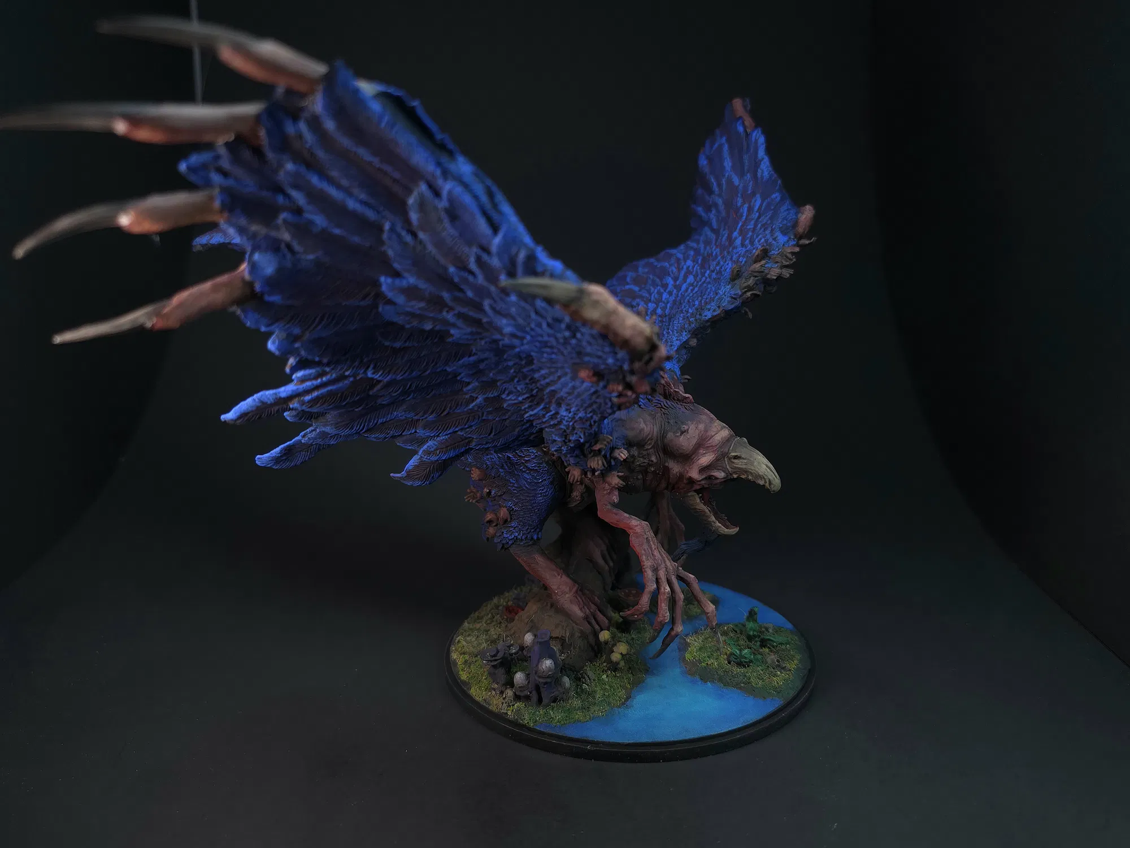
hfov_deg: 73.9
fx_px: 751
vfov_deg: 58.9
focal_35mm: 23
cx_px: 565
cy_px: 424
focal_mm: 6.25
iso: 50
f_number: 1.7
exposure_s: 1/182
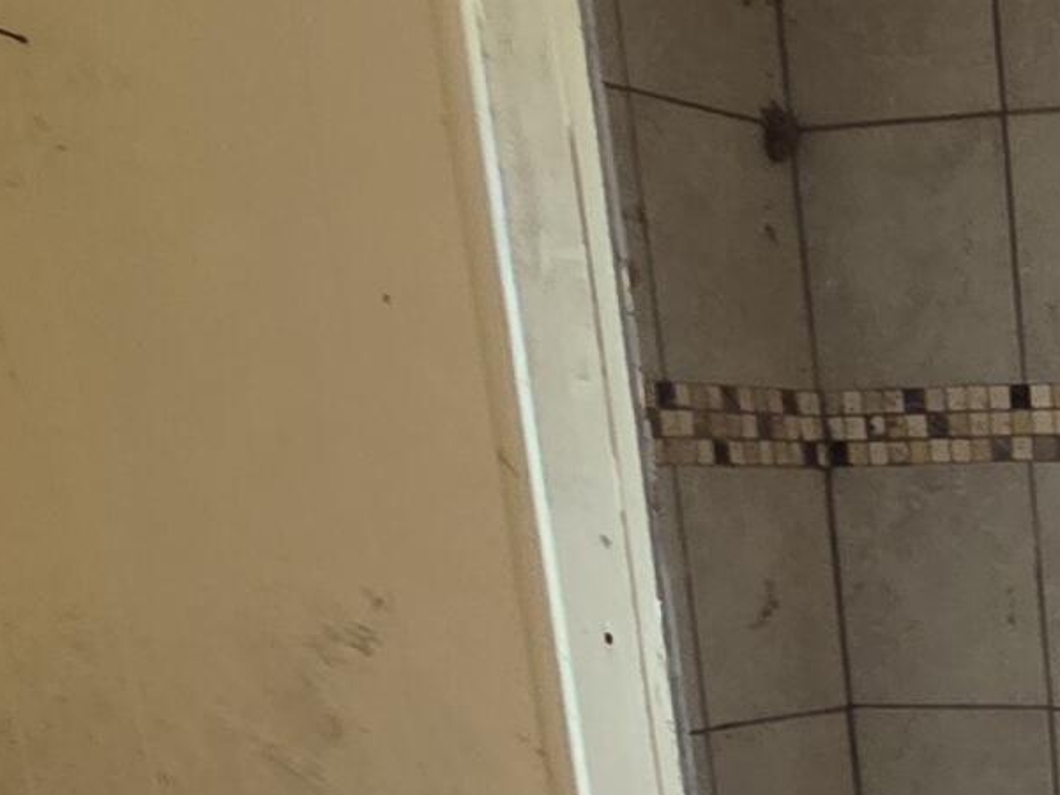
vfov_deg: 19.6
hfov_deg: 24.7
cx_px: 1482
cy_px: 1194
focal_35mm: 65
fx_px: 1990
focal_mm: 2.2
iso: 200
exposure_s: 1/60
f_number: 2.2
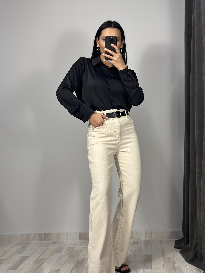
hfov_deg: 30.3
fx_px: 379
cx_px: 102
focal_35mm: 48
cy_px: 136
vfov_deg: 39.7
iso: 100
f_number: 1.78
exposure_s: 1/100
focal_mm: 6.86
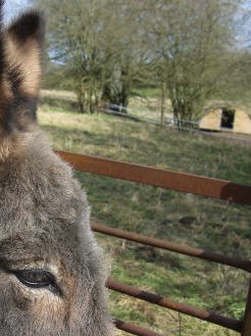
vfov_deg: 26.3
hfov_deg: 19.5
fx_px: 717
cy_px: 212
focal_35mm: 74
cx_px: 24
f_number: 5.6
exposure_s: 1/200
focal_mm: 7.9
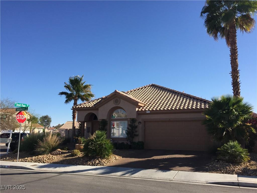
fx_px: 215
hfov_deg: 61.7
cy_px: 96
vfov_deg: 48.2
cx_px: 128
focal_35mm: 29
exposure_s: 1/1522
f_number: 2.2
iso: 32
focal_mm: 4.15
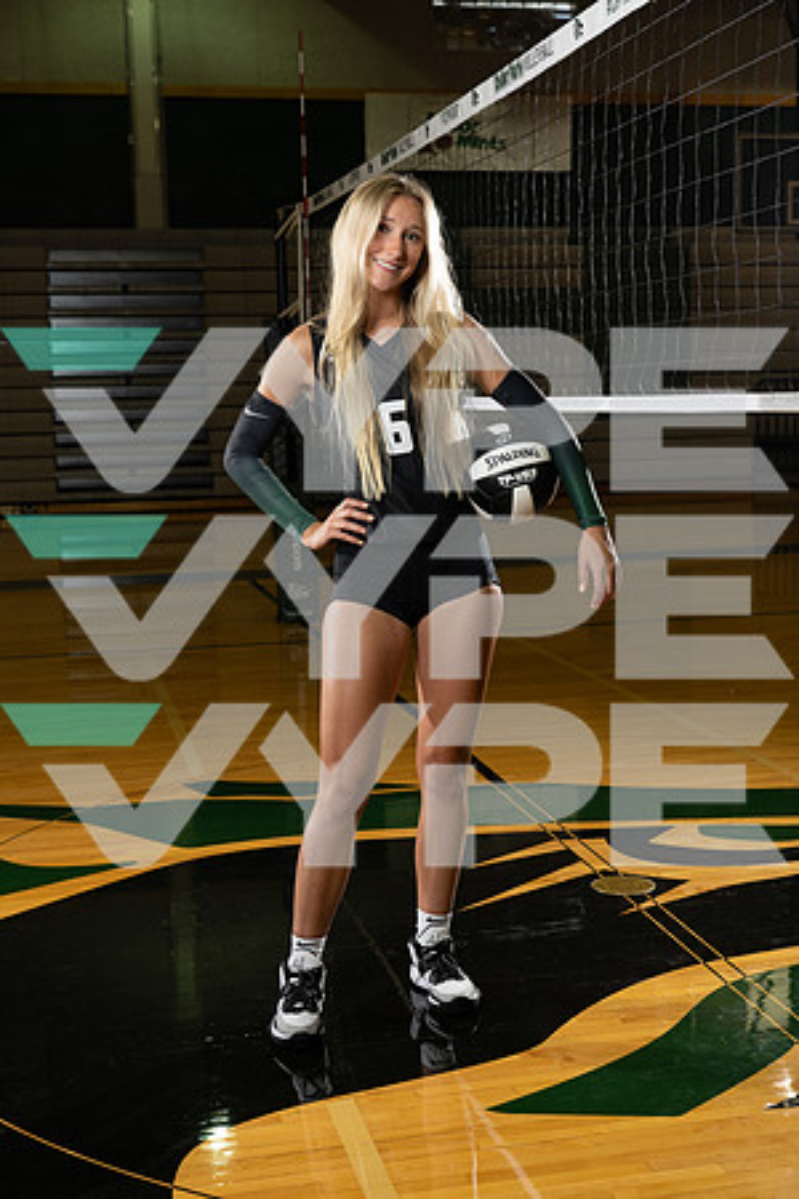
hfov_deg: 28.6
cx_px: 400
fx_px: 1565
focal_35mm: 47
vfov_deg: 41.9
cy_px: 600
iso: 800
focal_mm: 47
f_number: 5.6
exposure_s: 1/250
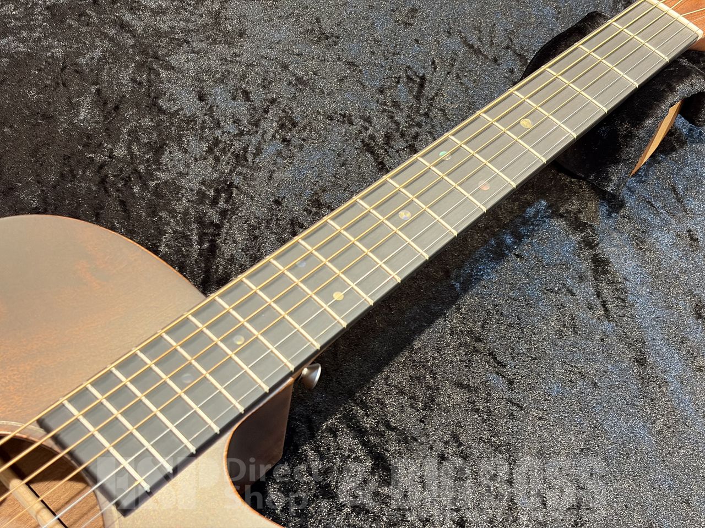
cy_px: 264
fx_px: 1059
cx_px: 352
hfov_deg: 36.8
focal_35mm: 52
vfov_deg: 28.0
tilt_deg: -54.1
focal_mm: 5.96
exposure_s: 1/30
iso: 250
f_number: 1.6
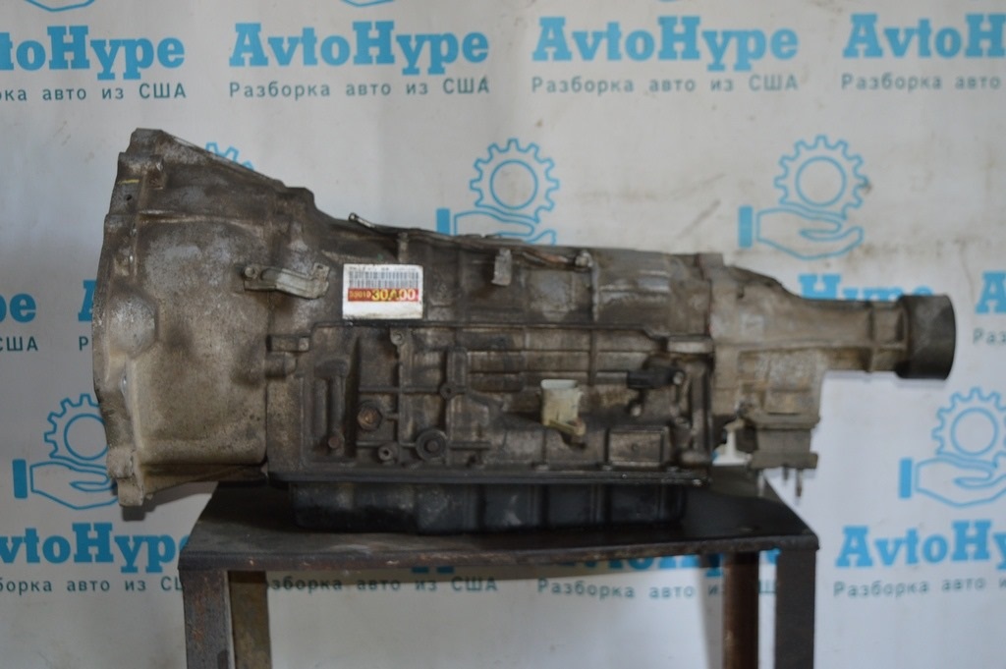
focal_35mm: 57
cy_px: 334
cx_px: 503
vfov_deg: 23.7
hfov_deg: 35.1
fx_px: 1592
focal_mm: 38
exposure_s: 1/60
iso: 640
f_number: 4.8
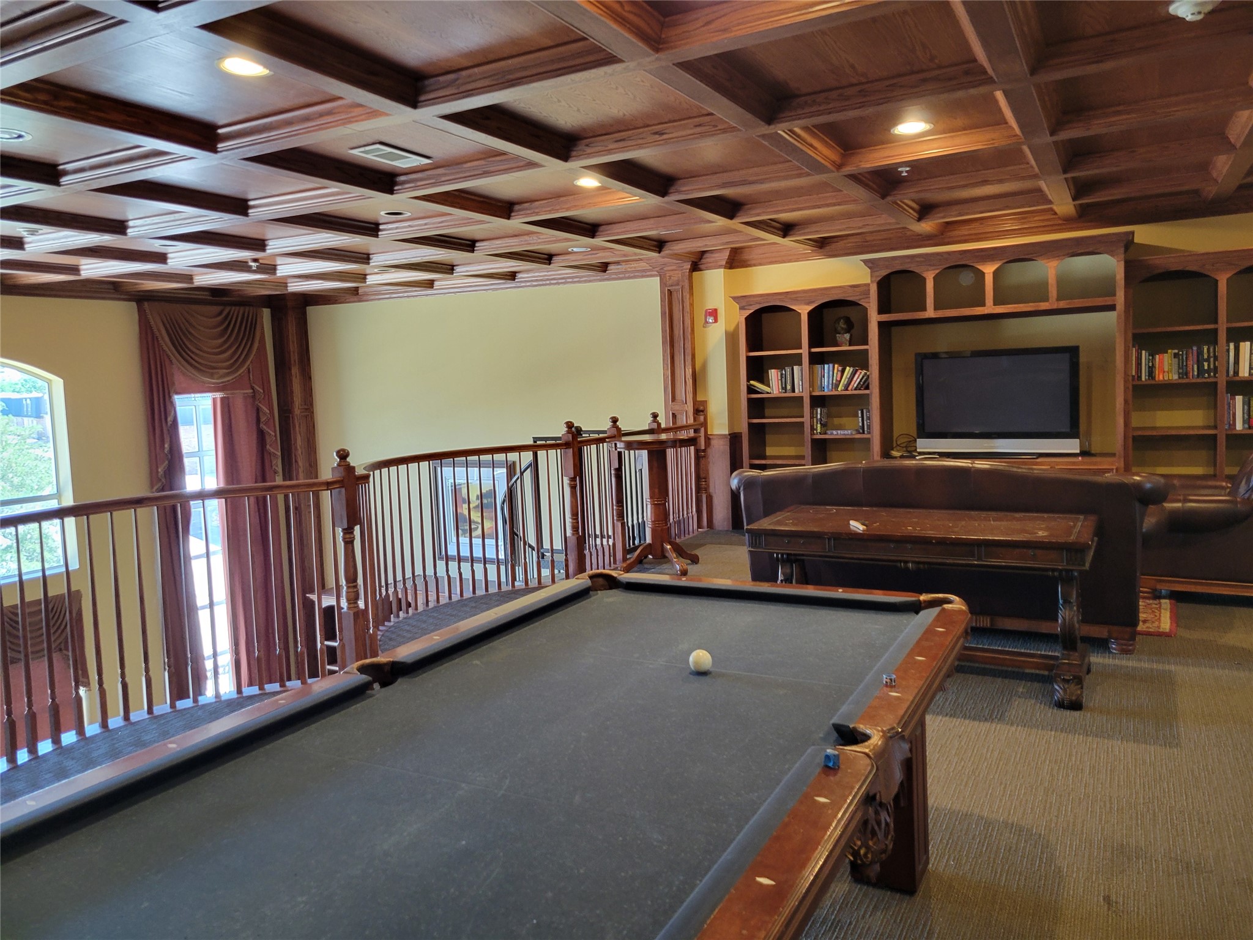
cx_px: 626
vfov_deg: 53.1
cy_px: 470
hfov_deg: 67.3
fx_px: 941
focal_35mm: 26
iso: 250
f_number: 1.8
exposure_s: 1/60
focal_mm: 5.4
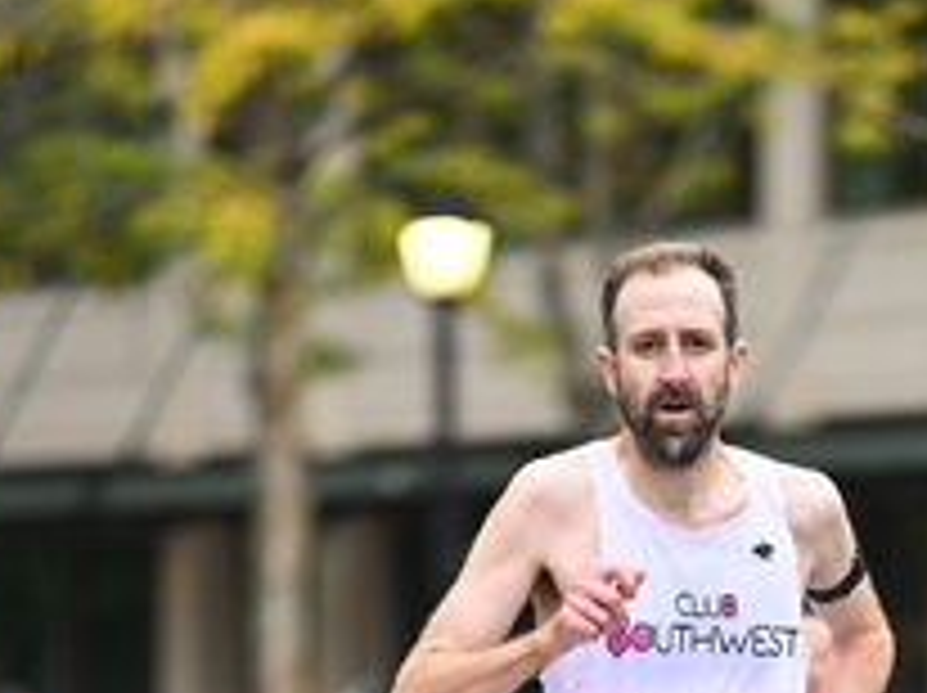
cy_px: 1210
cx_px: 758
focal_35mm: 514
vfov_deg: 2.9
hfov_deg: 3.9
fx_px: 13749
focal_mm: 200
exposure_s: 1/1000
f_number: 2.8
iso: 1600
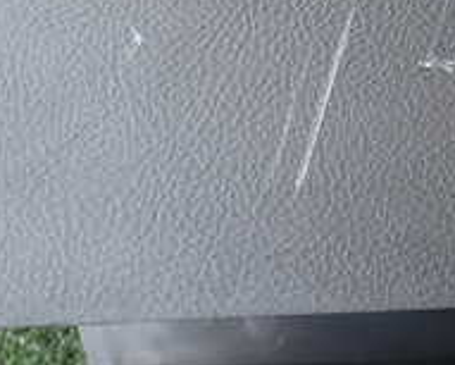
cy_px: -86
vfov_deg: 16.0
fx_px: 1240
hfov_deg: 20.6
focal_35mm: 92
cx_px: 341
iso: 100
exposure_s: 1/100
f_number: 2.3
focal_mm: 5.4
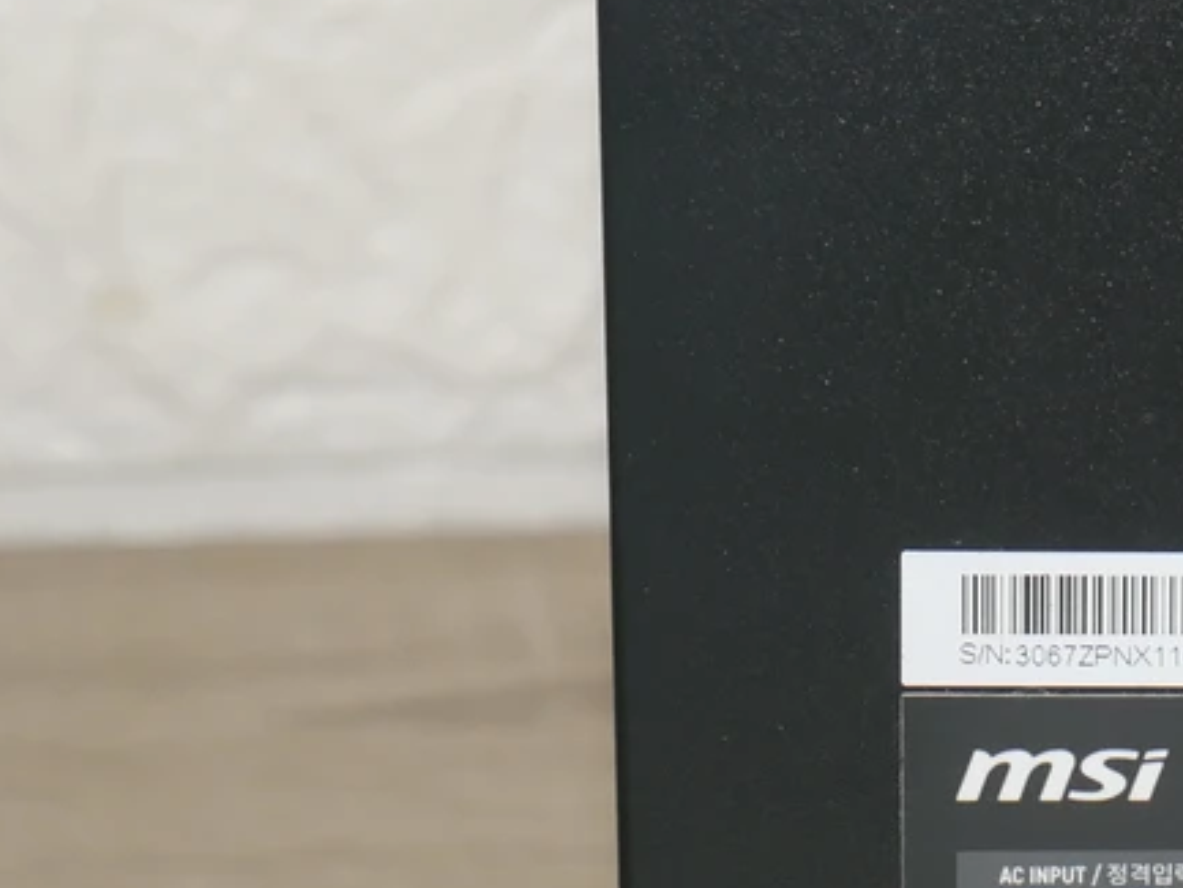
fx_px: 7486
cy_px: 754
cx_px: 1784
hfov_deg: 8.8
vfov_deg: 6.8
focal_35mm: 219
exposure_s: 1/60
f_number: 5.4
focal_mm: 33
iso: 800
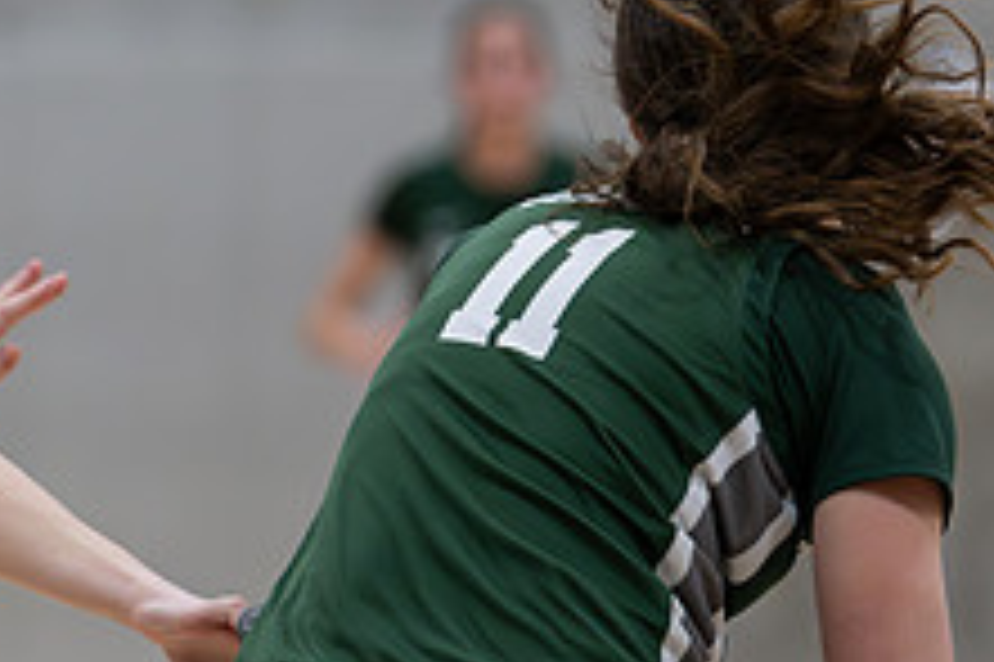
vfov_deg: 3.0
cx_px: -12
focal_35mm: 465
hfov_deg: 4.4
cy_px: 421
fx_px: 12829
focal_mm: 150
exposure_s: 1/1000
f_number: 2.8
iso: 5000
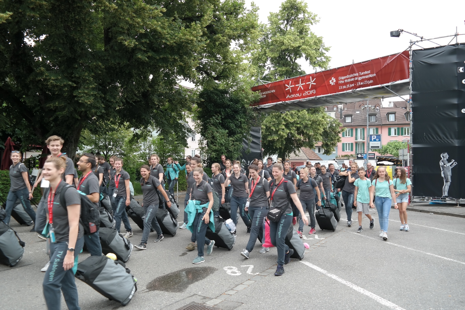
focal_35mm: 27
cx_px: 232
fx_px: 349
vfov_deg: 47.9
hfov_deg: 67.4
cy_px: 155
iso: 100
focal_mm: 18
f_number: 5
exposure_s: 1/160
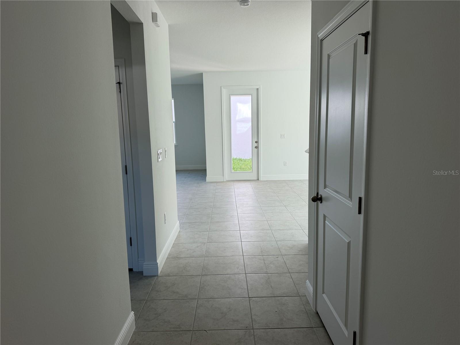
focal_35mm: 24
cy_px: 172
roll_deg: +1.4
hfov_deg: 71.6
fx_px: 319
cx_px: 230
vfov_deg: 56.8
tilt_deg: -6.3
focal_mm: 6.76
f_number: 1.78
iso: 80
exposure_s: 1/169
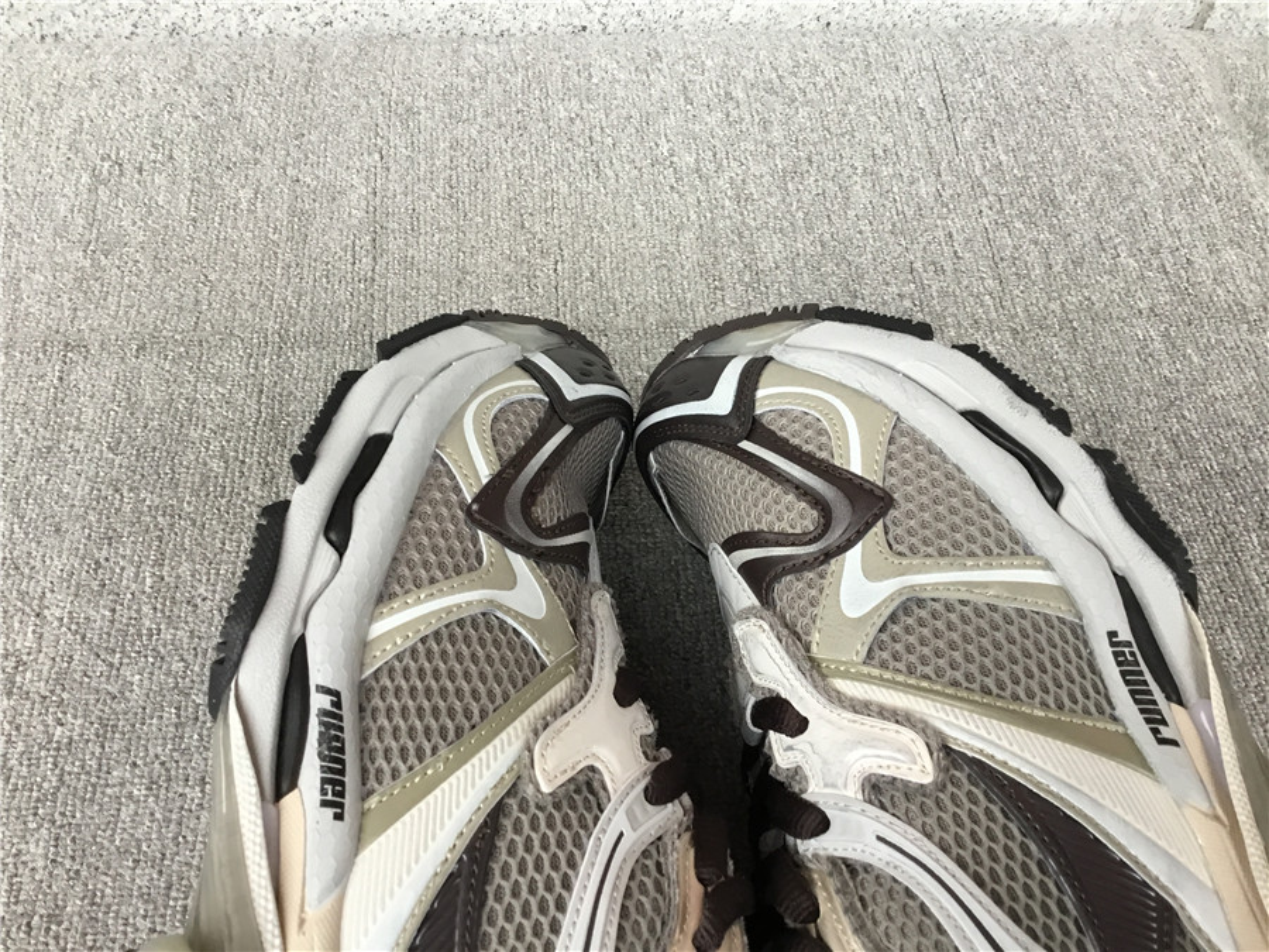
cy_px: 476
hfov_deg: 58.4
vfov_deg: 45.4
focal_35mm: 31
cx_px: 634
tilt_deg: -54.7
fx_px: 1136
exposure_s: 1/33
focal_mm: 3.3
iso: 40
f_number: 2.4
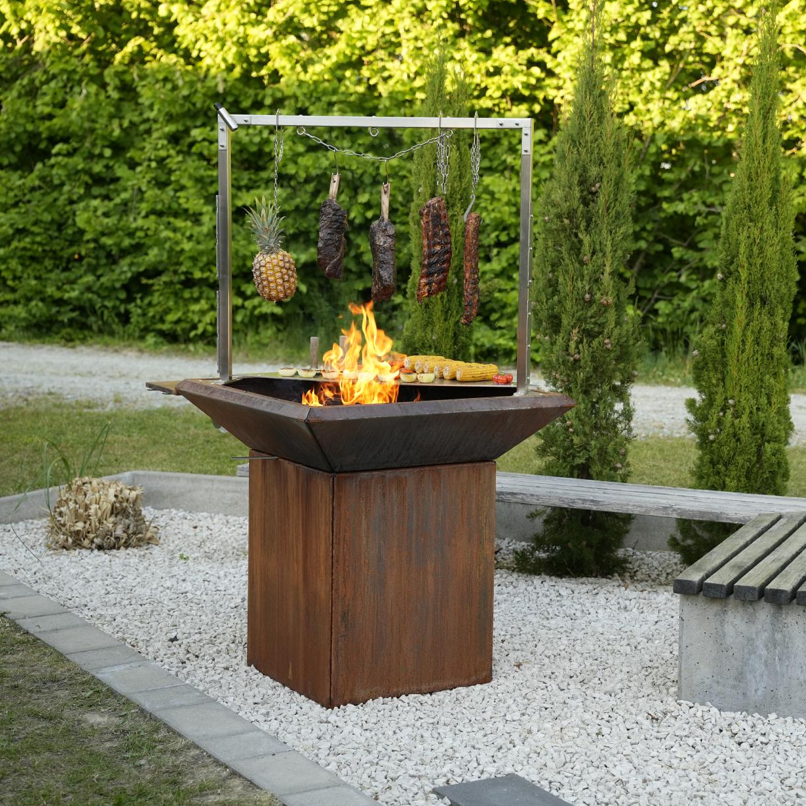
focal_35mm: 66
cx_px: 520
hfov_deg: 25.9
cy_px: 389
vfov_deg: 26.0
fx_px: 1742
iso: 200
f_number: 3.2
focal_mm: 49.1
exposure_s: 1/200
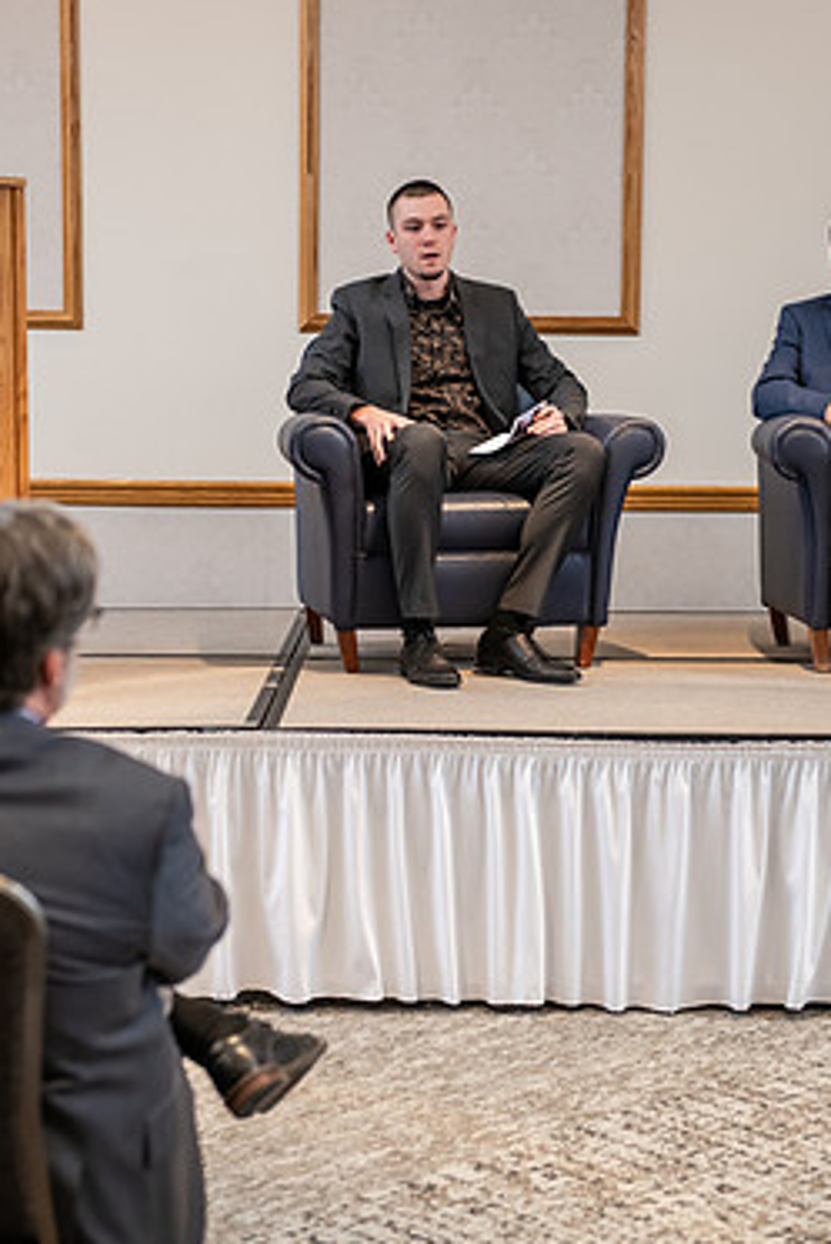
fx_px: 2421
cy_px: 577
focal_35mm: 70
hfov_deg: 19.5
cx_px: 441
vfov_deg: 28.8
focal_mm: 58
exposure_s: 1/125
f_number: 3.2
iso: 1250
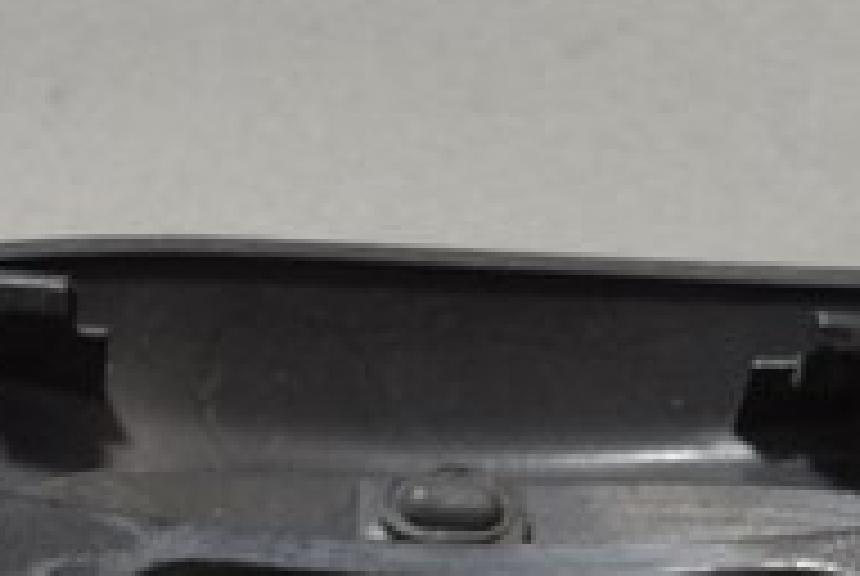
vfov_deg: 8.3
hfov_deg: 12.6
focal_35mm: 163
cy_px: 808
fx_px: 3900
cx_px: 545
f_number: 4.2
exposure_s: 1/25
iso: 400
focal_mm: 26
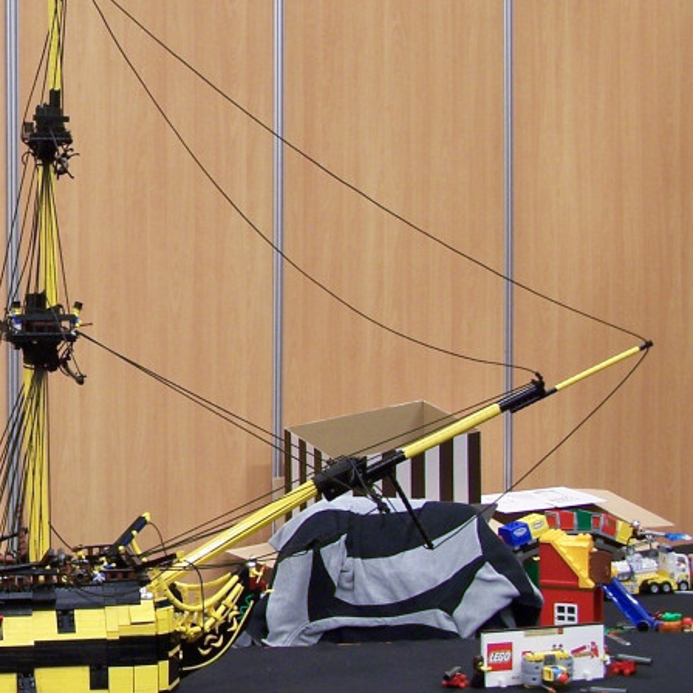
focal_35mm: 103
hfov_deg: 16.3
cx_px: -90
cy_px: 248
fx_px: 2333
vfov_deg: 16.9
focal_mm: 8.5
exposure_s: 1/3
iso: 80
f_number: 3
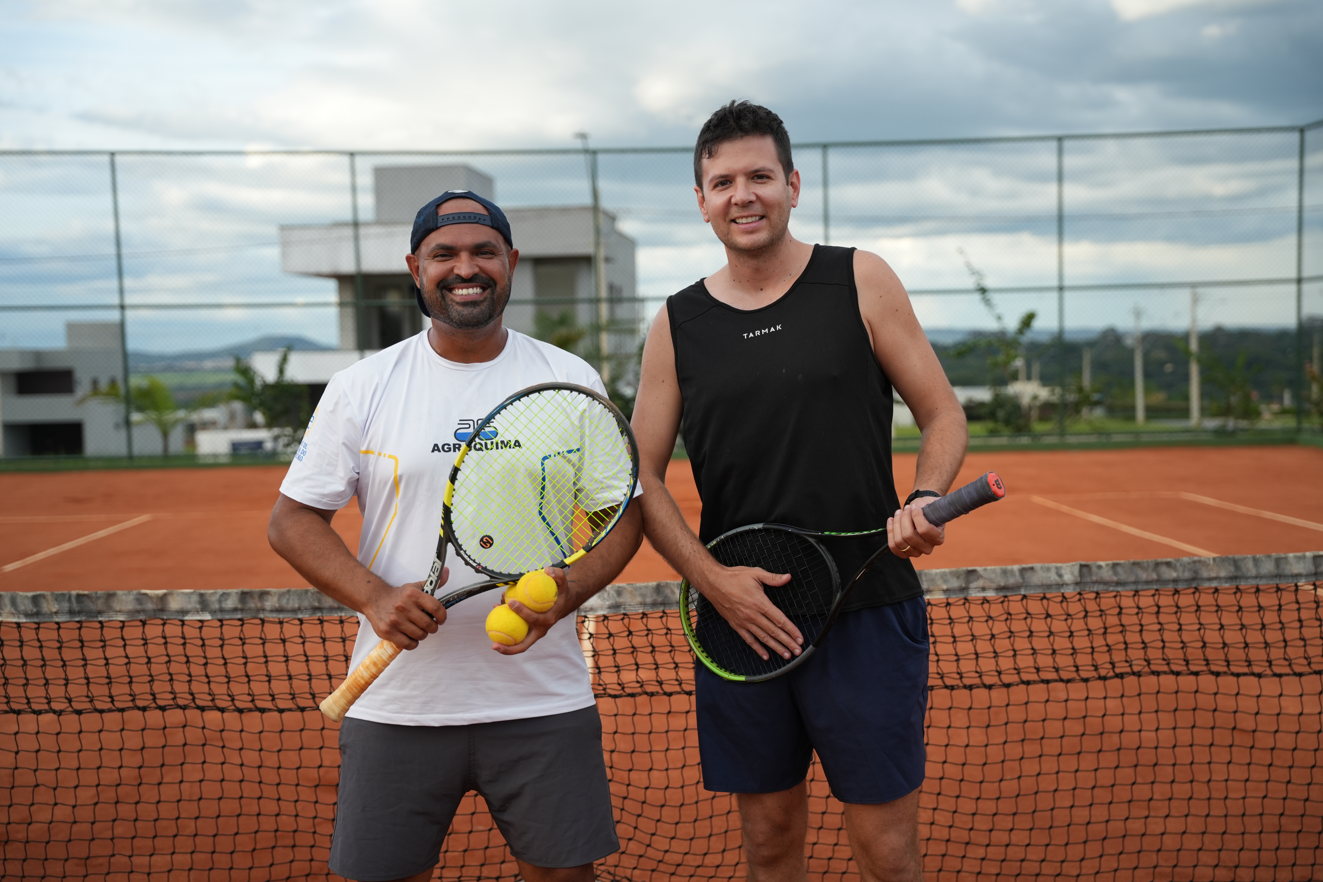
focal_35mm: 46
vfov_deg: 29.4
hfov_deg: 43.0
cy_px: 441
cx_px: 662
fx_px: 1679
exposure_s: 1/2000
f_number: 2.8
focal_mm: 45.7
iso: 400
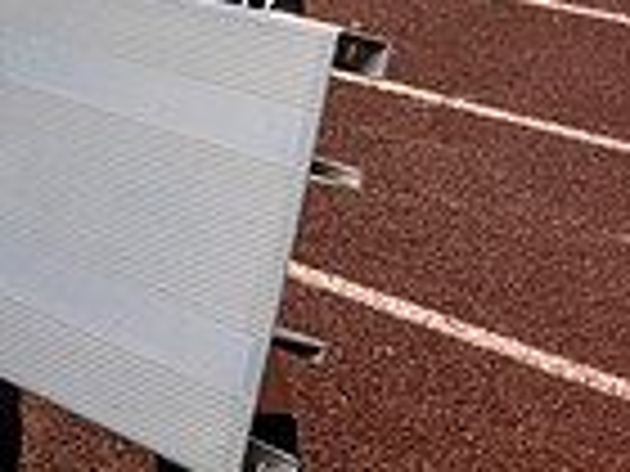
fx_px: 2257
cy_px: -508
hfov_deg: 15.6
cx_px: 27
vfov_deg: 10.8
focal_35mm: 124
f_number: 11
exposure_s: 1/250
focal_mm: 40
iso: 250
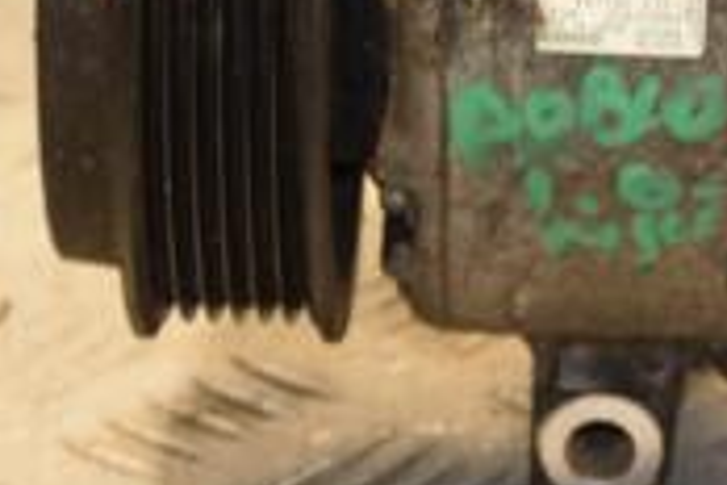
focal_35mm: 414
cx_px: 781
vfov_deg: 3.3
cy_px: -159
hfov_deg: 5.0
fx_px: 8360
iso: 800
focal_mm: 80
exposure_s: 1/100
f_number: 5.3
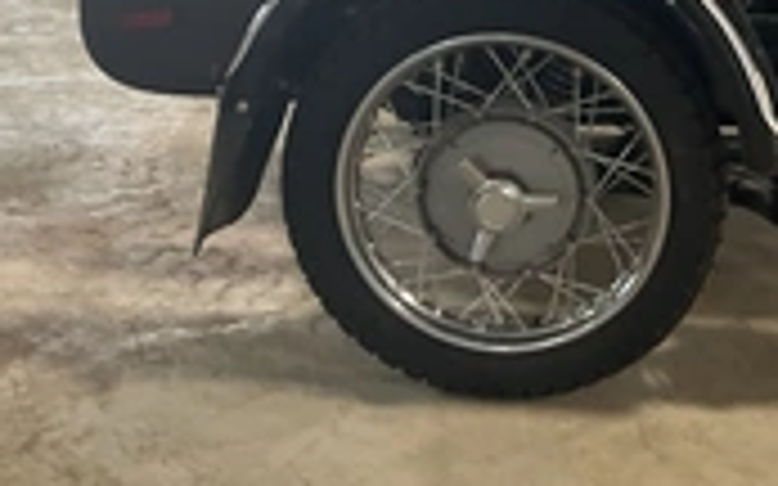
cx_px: 679
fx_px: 1505
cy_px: -4
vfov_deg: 17.9
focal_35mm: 71
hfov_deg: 28.0
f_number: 1.8
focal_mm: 3
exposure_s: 1/60
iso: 125
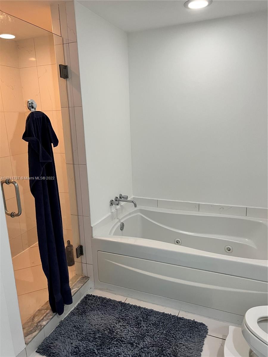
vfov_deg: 67.3
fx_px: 268
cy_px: 178
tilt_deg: -12.3
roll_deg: +1.9
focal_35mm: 26
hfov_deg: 53.1
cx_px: 134
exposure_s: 1/60
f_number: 1.5
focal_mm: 5.7
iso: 125
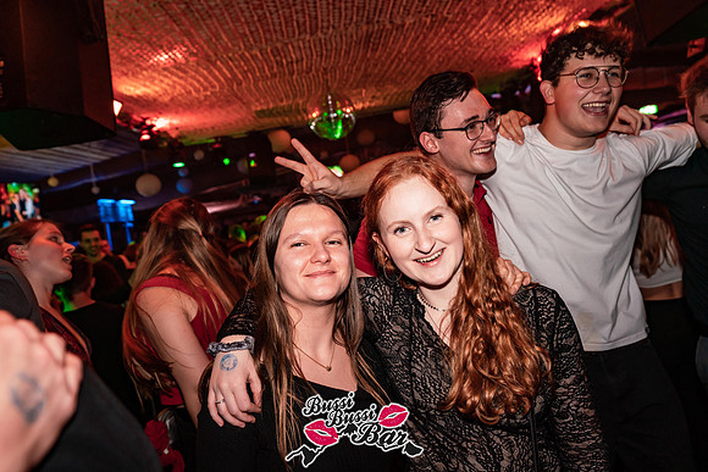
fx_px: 551
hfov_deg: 65.5
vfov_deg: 46.4
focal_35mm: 28
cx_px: 354
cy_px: 236
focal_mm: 28
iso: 2000
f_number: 4
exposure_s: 1/60
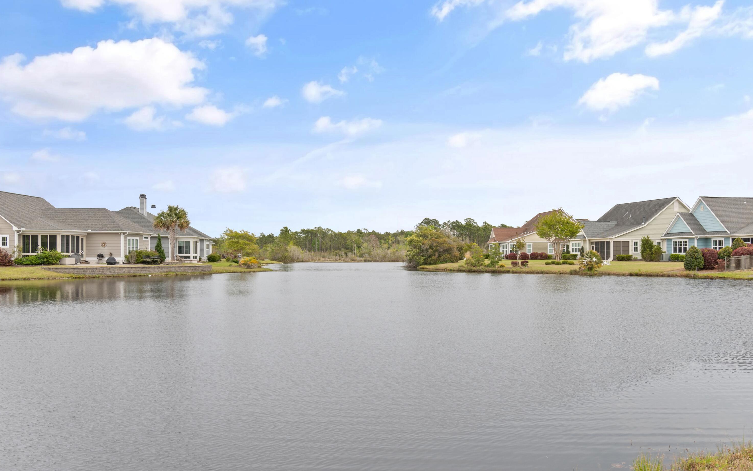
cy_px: 250
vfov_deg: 40.6
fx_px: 636
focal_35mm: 31
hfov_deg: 61.2
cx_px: 374
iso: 100
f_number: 6.3
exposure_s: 1/160
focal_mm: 20
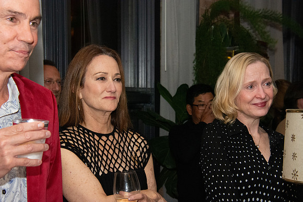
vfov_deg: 12.7
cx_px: 152
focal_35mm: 108
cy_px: 101
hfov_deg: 18.9
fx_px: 909
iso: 5000
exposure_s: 1/250
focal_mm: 72
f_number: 11
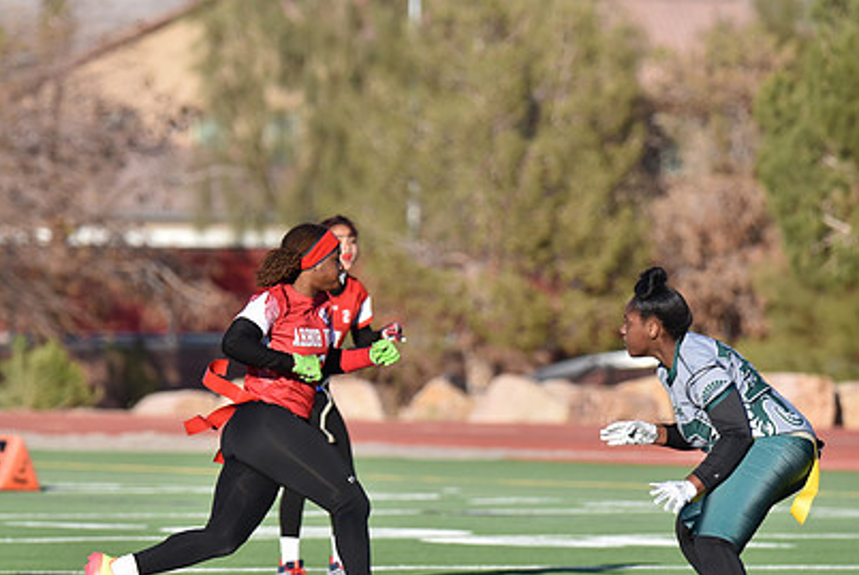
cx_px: 329
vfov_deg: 2.8
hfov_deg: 4.2
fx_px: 11704
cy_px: 345
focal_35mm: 490
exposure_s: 1/4000
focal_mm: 340
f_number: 6
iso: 900
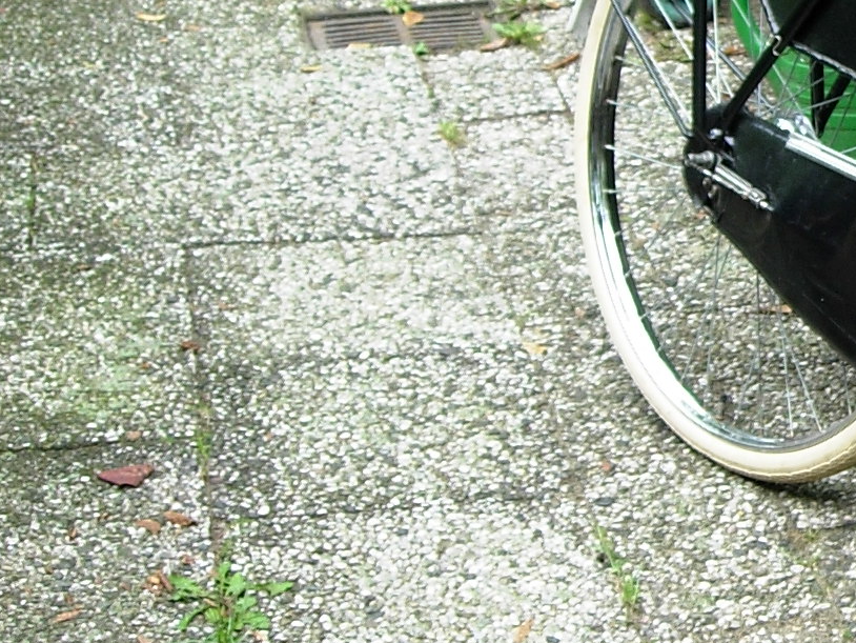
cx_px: 1169
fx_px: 2622
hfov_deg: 17.2
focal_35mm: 106
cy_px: 173
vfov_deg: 13.9
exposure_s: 1/46.5
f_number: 2.8
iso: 79
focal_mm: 7.8
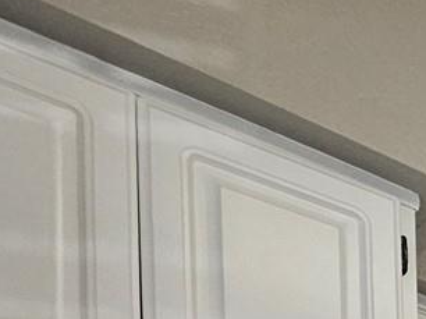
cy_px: 747
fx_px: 836
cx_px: 1000
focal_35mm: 68
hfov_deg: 15.6
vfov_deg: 14.7
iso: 100
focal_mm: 2.2
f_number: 2.2
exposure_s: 1/60
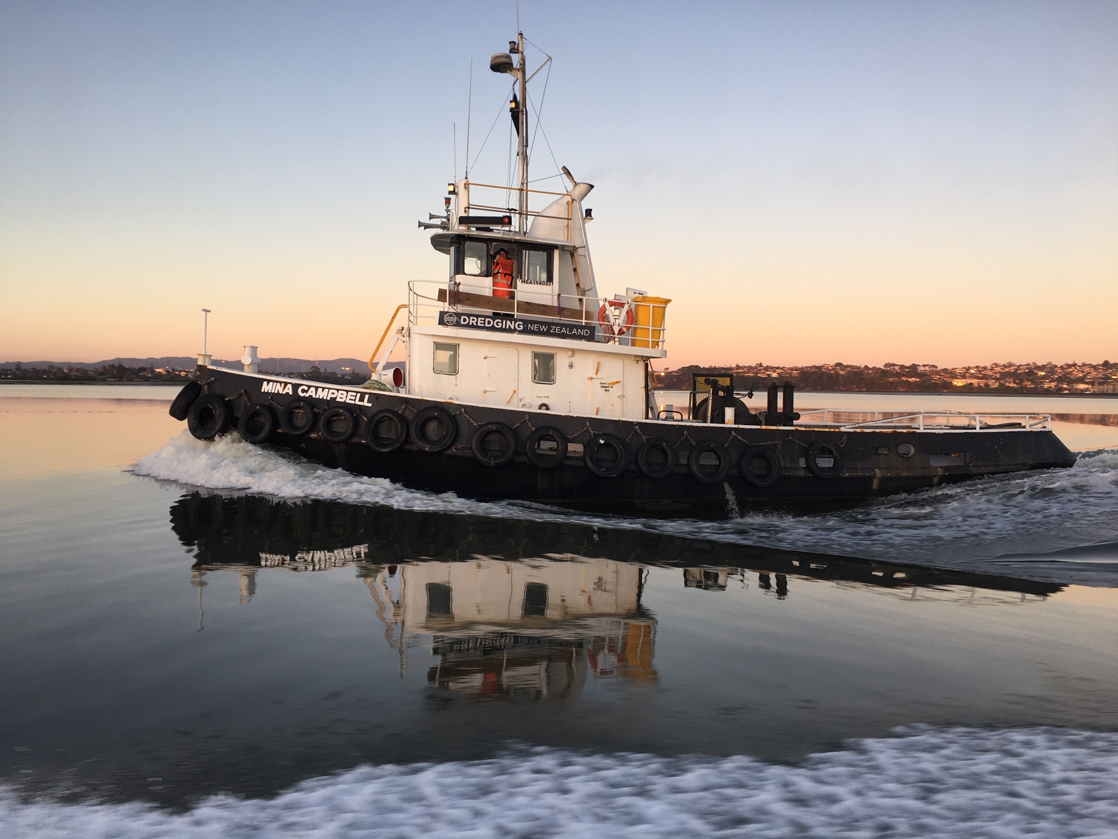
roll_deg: -1.1
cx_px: 559
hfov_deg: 61.7
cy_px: 420
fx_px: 937
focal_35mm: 29
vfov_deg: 48.2
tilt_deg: +0.0
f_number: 2.2
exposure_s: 1/101
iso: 25
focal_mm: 4.15
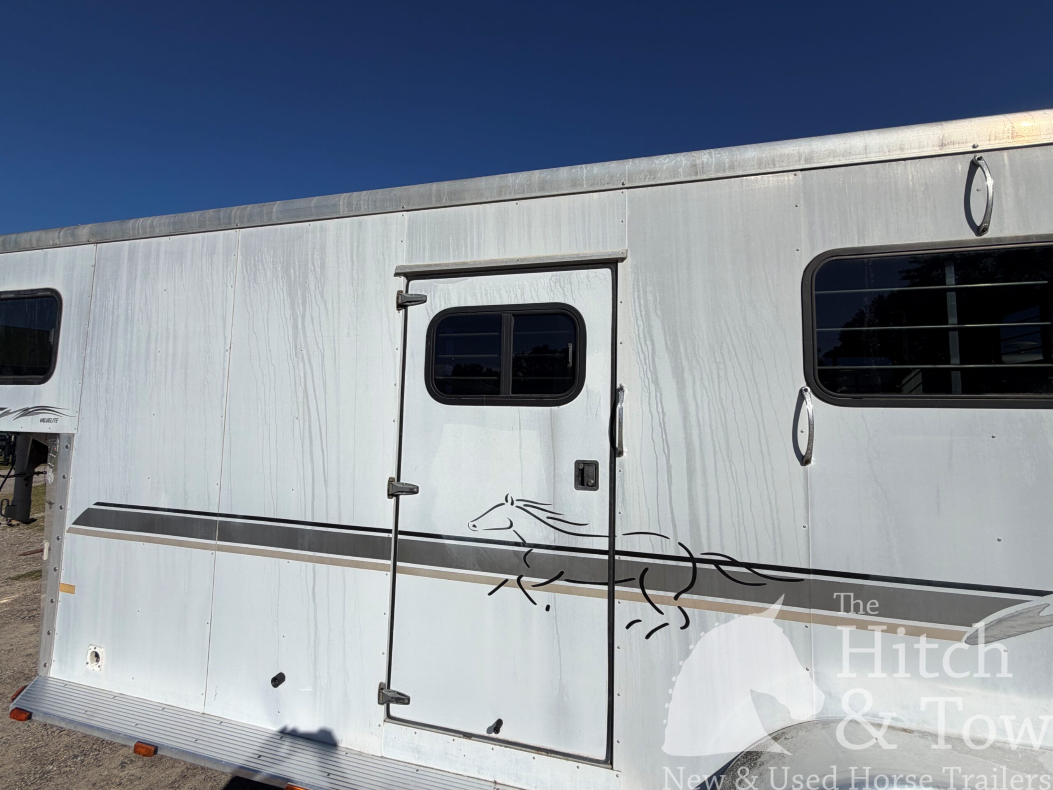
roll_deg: -0.9
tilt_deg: +3.1
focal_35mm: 14
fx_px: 426
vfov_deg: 85.7
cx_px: 526
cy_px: 395
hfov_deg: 102.1
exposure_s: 1/2611
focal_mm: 2.22
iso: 20
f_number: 2.2
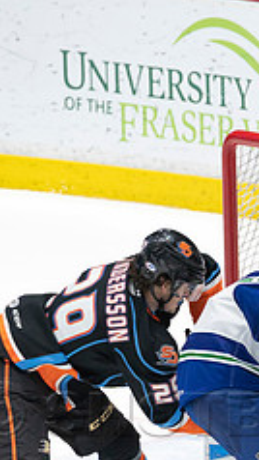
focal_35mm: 626
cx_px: 387
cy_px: 396
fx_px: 7638
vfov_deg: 3.4
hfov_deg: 1.9
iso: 1600
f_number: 4
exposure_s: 1/640
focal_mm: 200
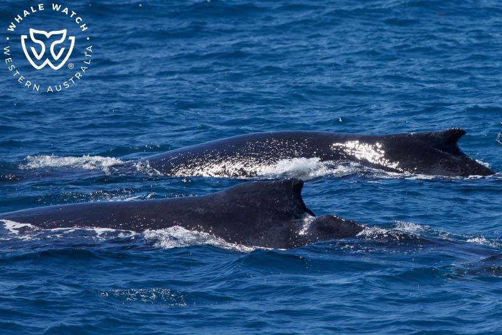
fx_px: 8281
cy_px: 168
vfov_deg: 2.3
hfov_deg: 3.5
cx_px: 251
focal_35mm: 594
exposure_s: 1/3200
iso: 1000
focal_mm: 594
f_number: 8
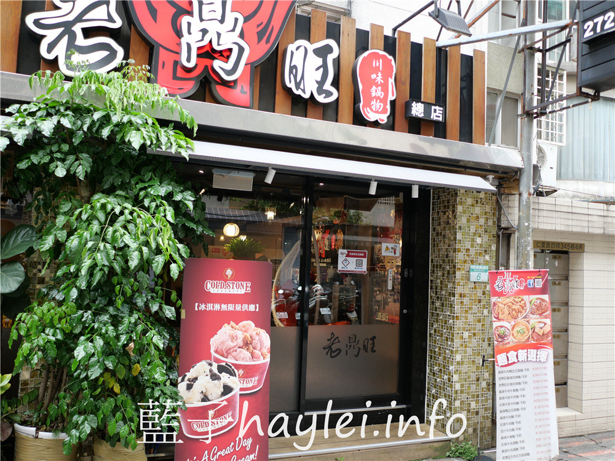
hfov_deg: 60.0
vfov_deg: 46.8
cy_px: 230
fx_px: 533
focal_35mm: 30
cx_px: 308
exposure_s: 1/100
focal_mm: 15
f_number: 1.7
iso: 200
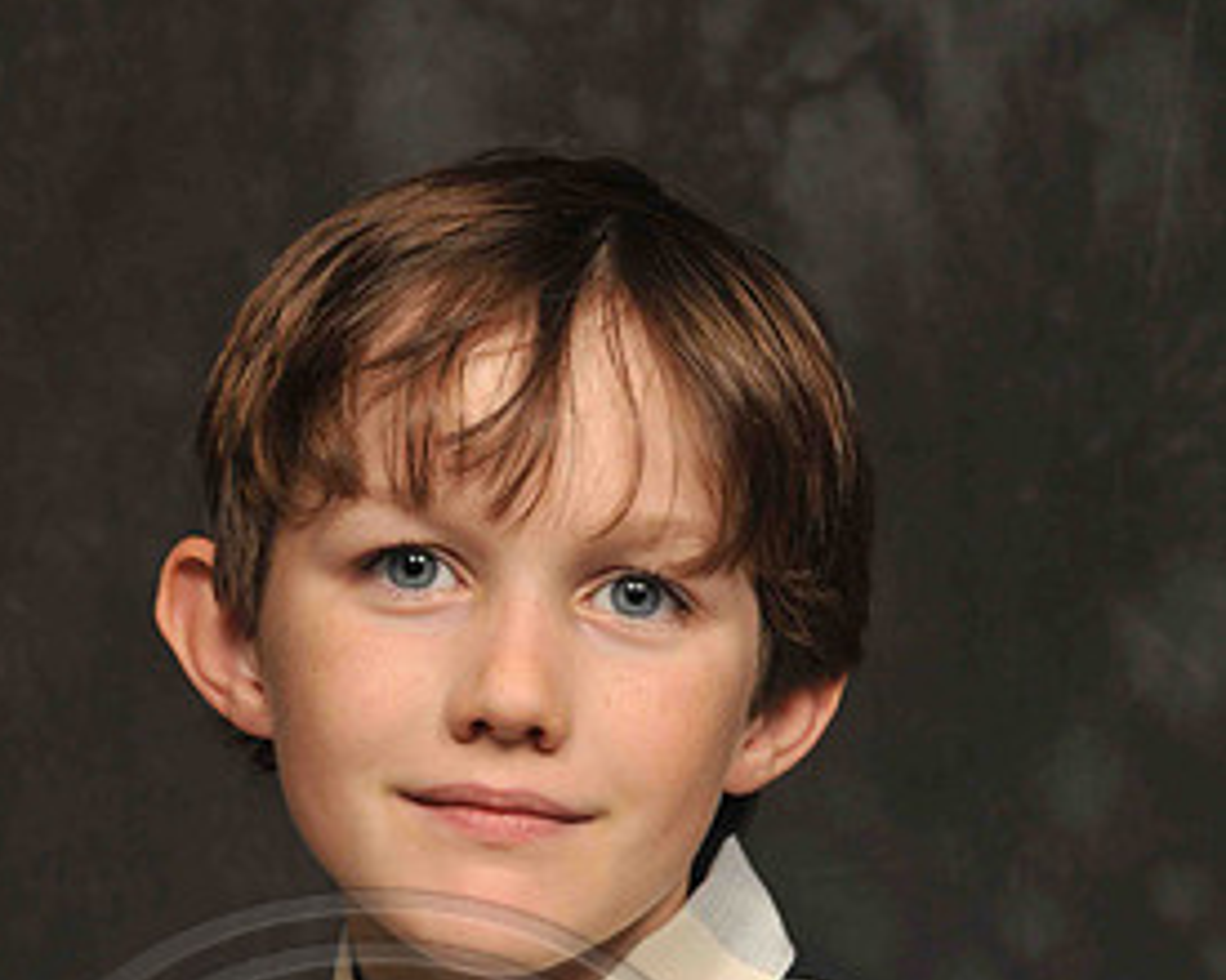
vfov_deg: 7.5
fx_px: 7511
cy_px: 748
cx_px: 564
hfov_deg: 9.3
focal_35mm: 207
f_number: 8
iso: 200
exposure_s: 1/125
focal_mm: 90
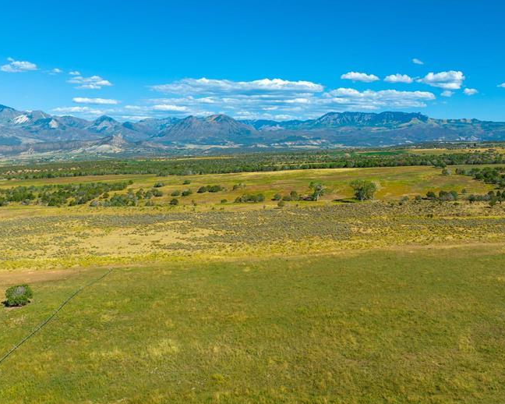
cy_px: 148
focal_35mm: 37
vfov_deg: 39.8
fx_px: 553
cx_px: 284
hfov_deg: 49.0
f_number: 2.8
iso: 100
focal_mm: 12.29
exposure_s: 1/80
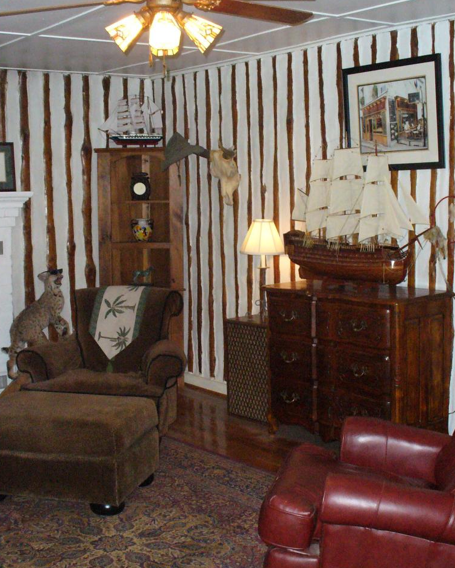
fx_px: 824
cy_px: 283
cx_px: 204
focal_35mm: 49
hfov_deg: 30.8
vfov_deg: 38.0
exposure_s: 1/60
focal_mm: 6.1
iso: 400
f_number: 2.8
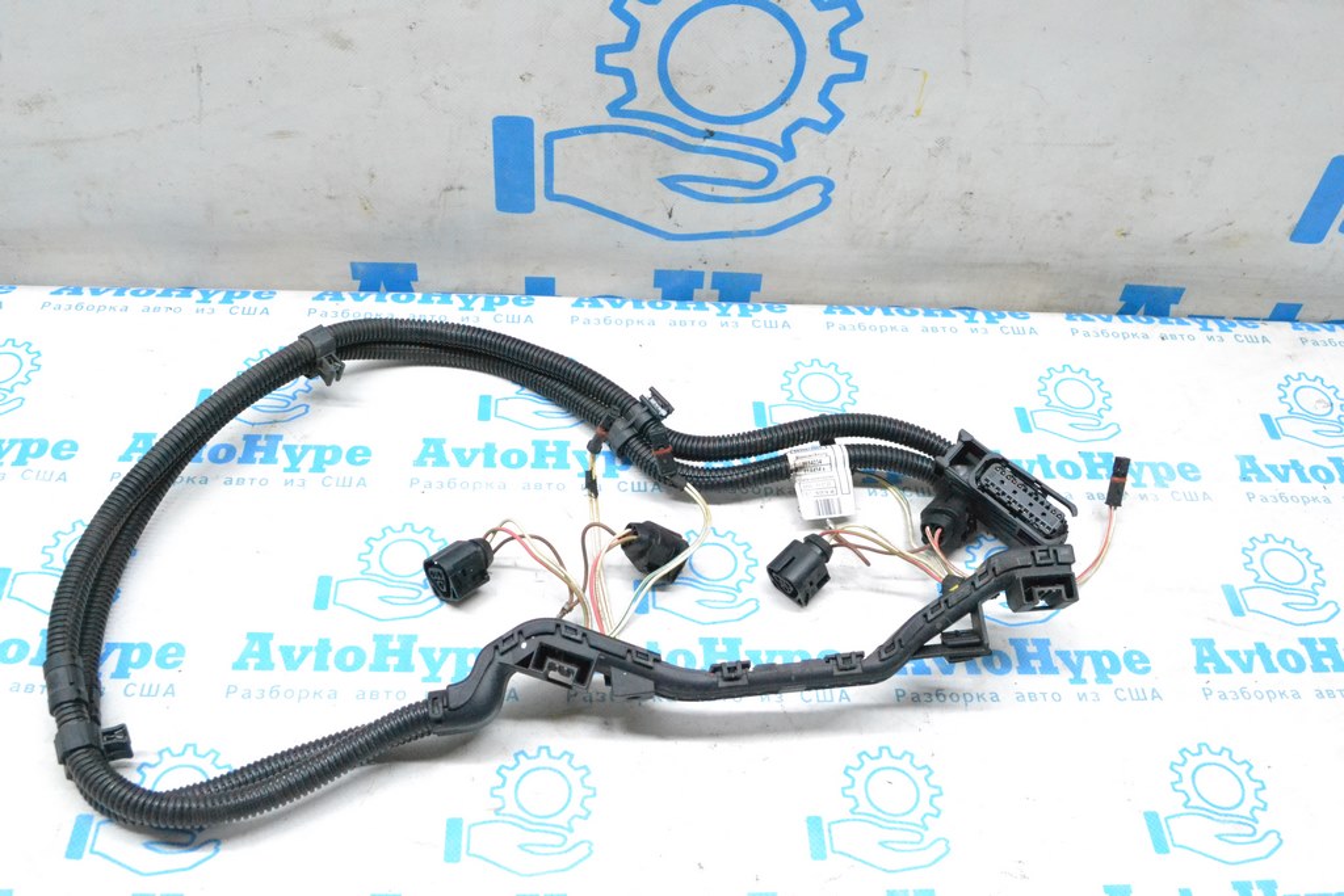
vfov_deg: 40.0
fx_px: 1232
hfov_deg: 57.2
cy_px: 448
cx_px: 672
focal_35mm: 33
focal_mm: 22
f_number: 9
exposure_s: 1/160
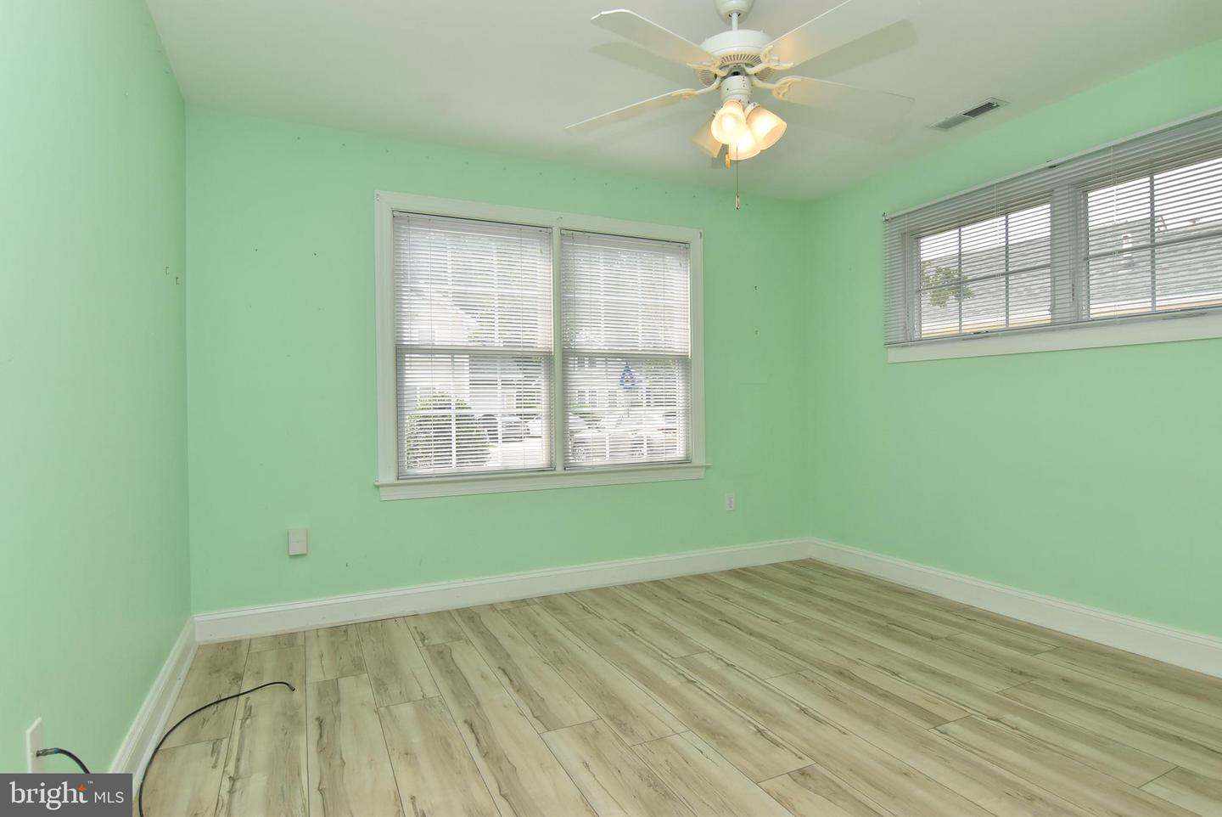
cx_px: 611
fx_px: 611
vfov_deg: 67.5
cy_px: 408
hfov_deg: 90.0
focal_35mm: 18
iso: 800
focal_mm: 12
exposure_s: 1/160
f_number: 11
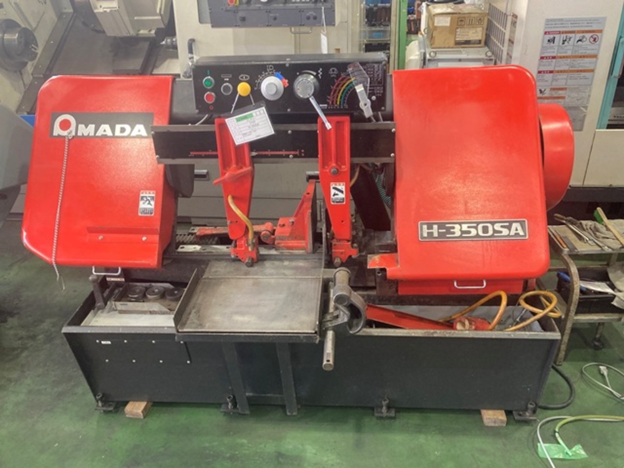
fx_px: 505
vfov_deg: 49.7
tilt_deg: -29.3
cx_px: 312
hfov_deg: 63.4
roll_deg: +1.8
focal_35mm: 28
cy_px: 234
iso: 125
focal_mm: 3.99
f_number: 1.8
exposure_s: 1/60
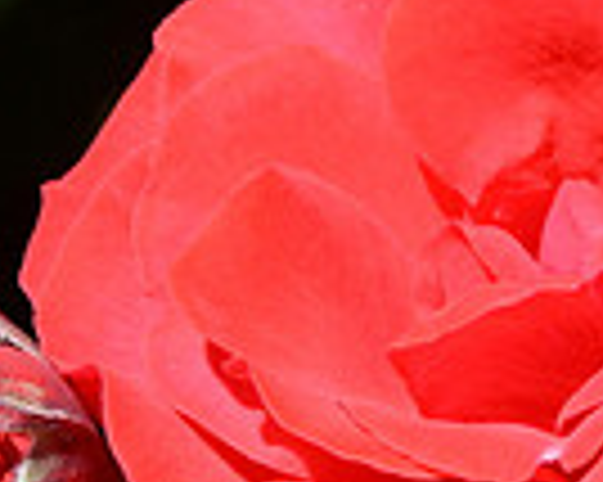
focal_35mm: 548
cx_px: 760
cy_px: 369
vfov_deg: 2.8
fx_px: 9773
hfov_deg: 3.5
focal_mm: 90
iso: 800
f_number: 10
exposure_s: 1/1600
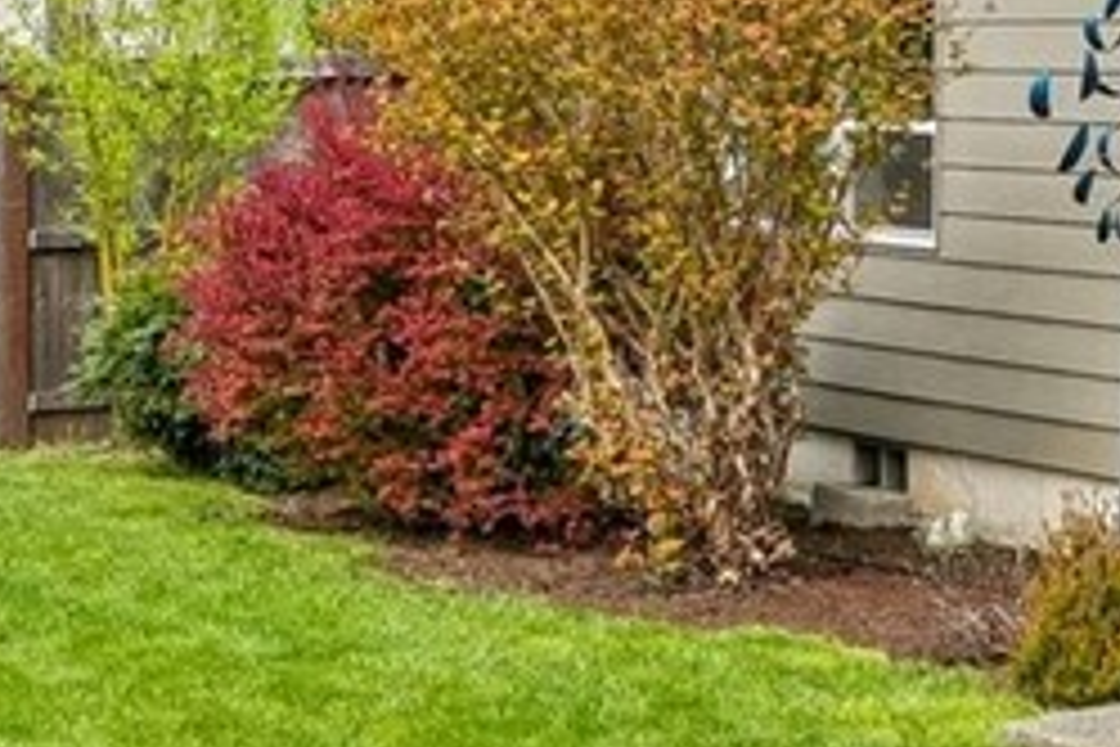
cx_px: 2449
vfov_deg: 12.4
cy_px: -2
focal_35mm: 109
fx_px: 3391
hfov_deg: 14.4
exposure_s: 1/160
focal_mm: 16
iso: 100
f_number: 8
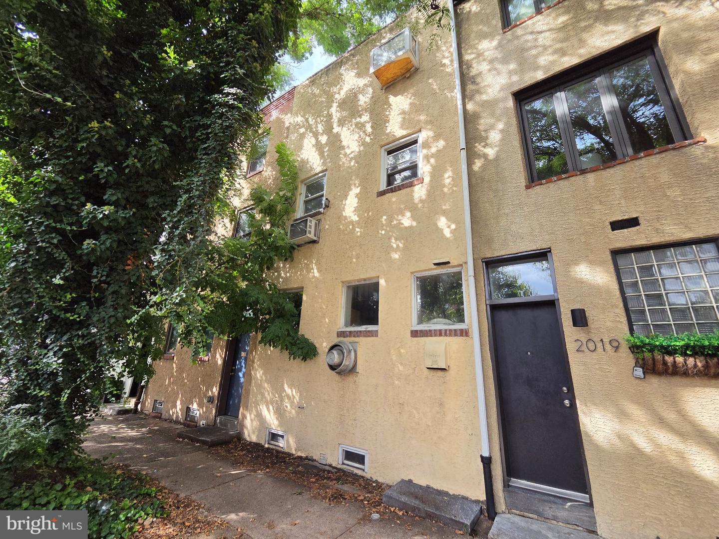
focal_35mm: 13
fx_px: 270
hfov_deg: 106.2
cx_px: 360
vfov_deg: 89.9
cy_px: 270
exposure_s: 1/668
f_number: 2.2
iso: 100
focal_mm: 2.2
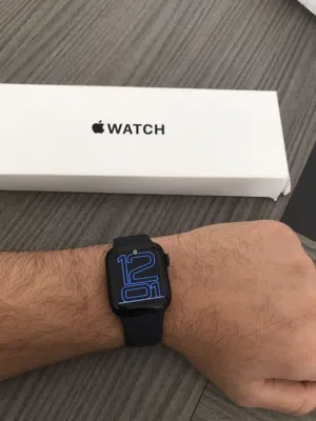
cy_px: 210
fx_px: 341
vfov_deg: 63.4
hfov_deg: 49.7
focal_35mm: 28
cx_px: 158
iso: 40
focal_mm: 3.99
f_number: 1.8
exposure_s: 1/25
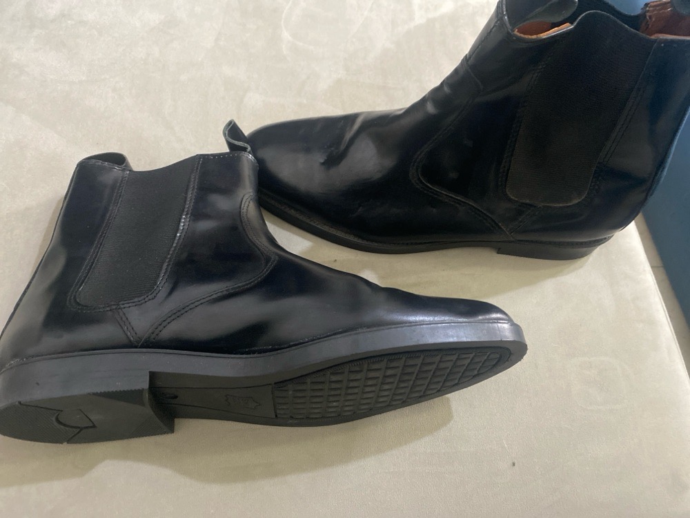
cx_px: 345
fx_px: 518
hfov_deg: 67.3
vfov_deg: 53.1
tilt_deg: -61.8
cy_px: 259
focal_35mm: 26
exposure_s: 1/25
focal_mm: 4.25
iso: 640
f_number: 1.8
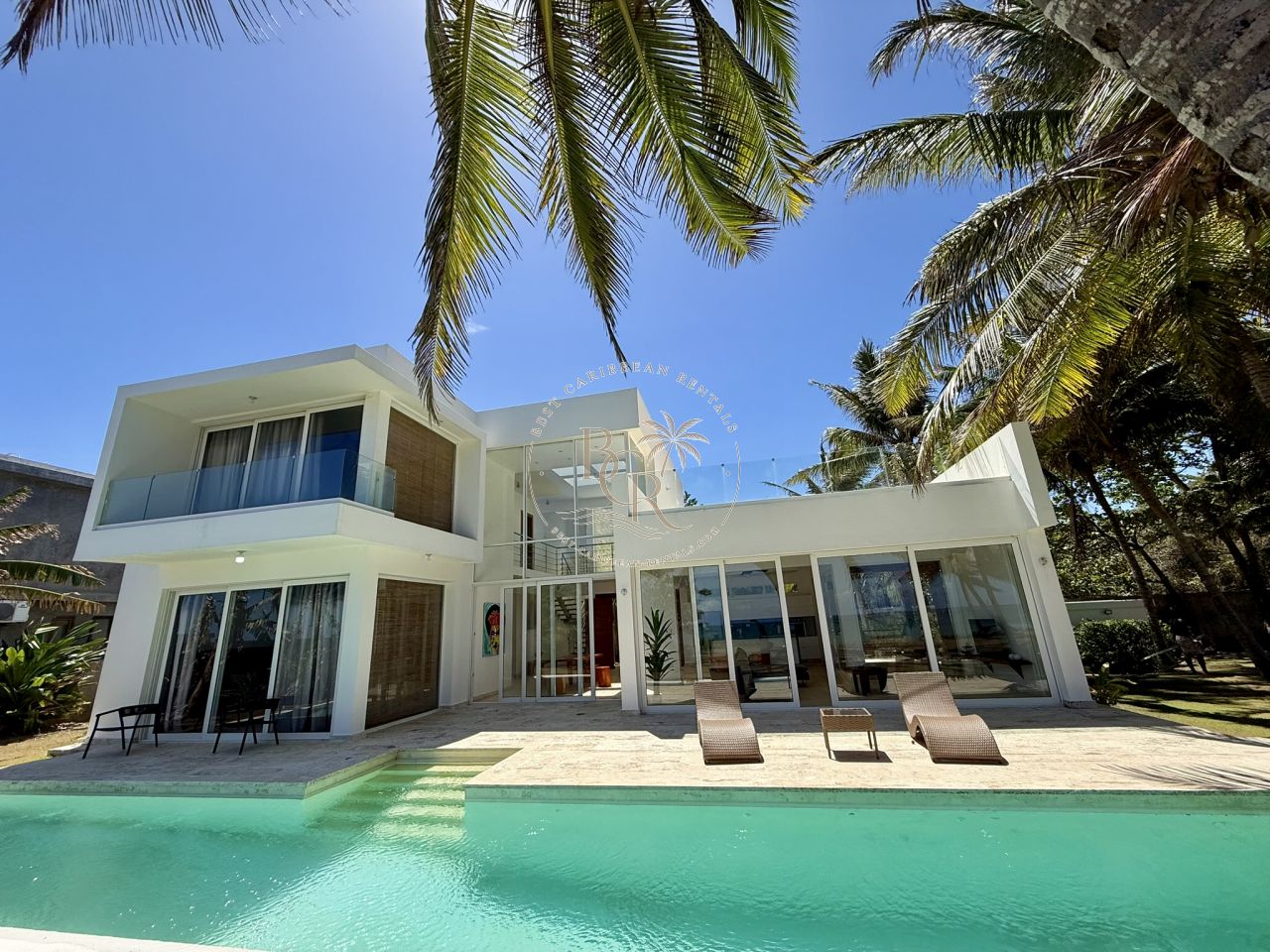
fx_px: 514
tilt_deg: +17.1
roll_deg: +3.4
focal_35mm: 14
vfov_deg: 85.7
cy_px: 476
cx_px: 635
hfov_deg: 102.1
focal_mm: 2.22
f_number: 2.2
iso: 50
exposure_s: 1/1698
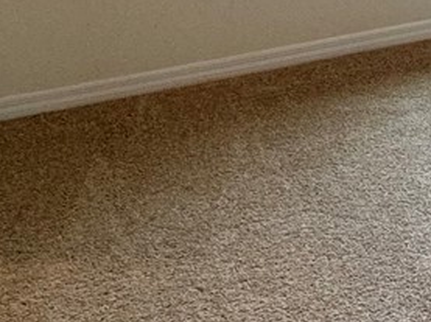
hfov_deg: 18.6
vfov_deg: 17.7
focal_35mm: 81
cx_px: 784
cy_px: -3
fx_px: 1007
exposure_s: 1/120
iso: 125
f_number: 2.2
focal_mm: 2.22
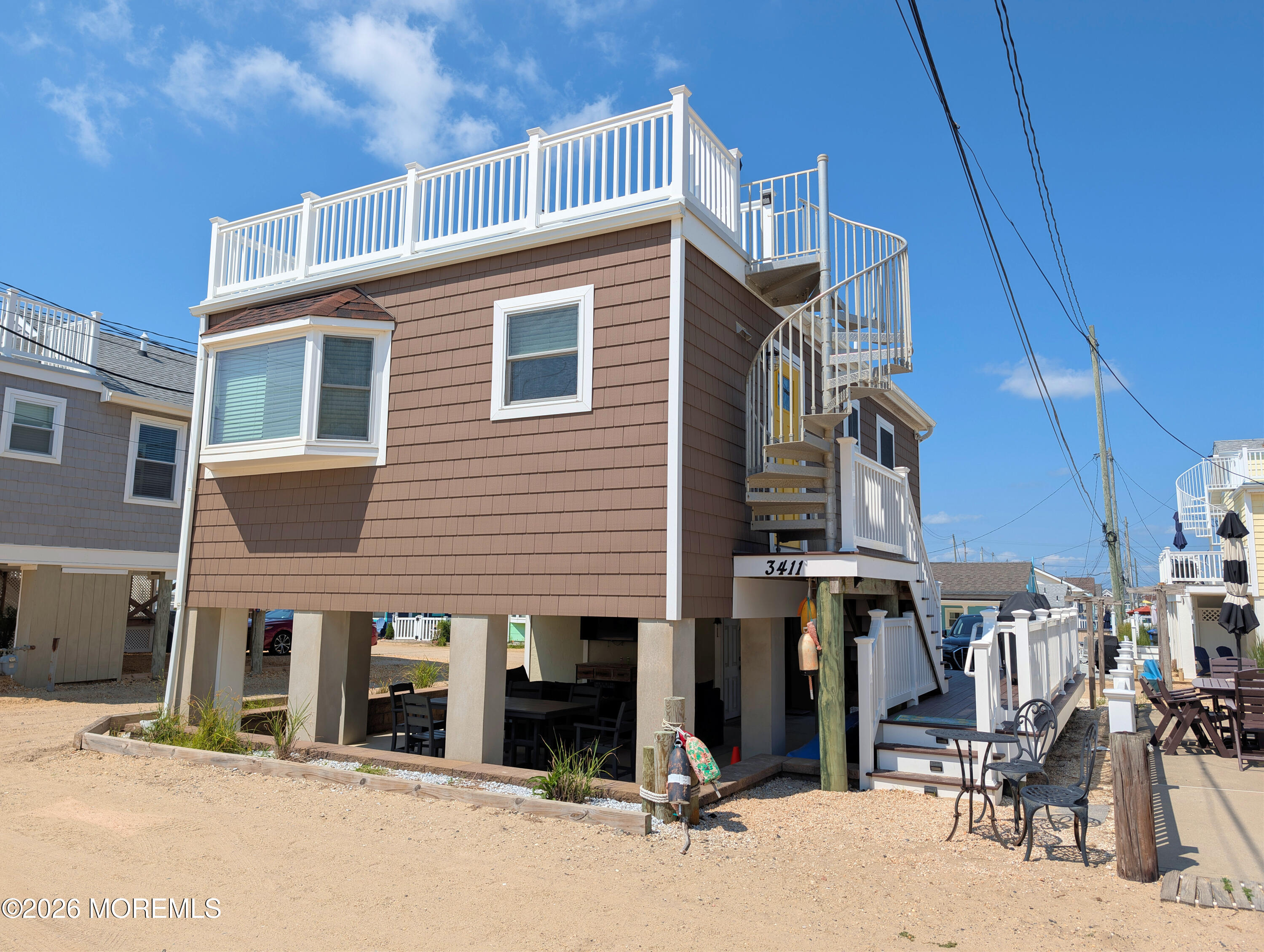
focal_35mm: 24
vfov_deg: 56.9
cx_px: 632
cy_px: 476
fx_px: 877
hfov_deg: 71.5
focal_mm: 6.9
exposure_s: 1/1767
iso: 21
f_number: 1.68
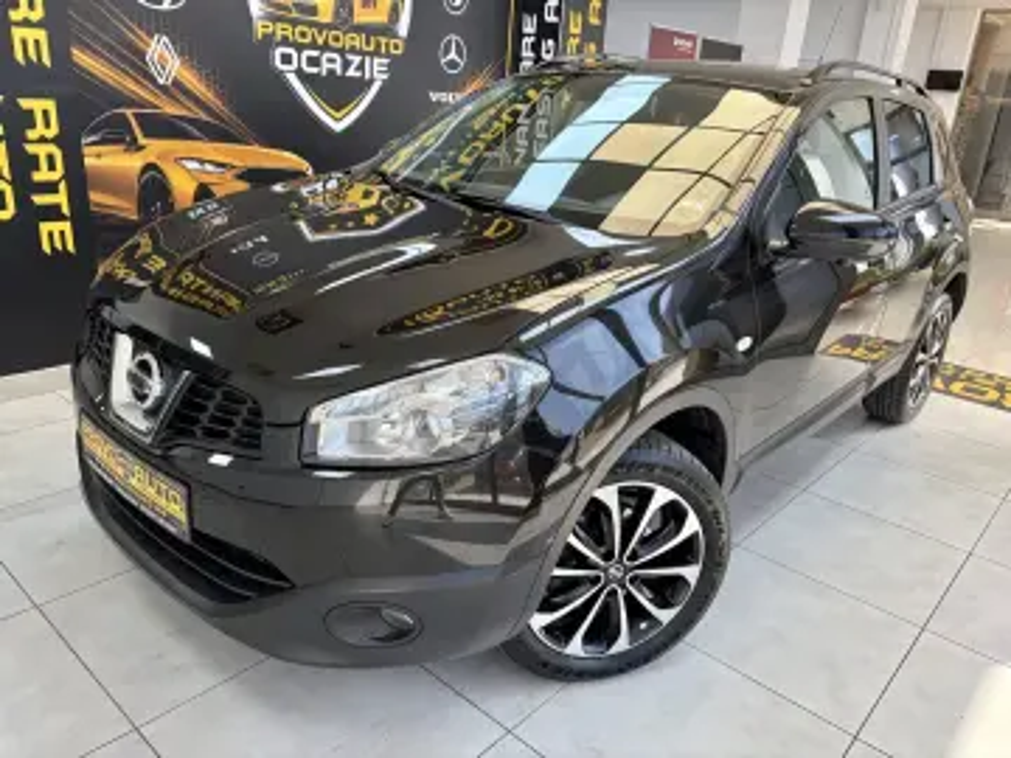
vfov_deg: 53.1
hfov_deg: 67.3
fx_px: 759
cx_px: 506
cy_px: 379
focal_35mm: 26
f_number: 1.6
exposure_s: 1/122
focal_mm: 5.96
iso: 64
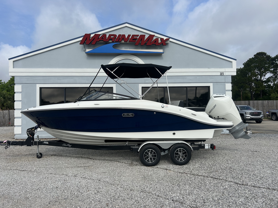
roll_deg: +1.0
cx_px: 139
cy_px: 104
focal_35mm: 26
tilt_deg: +2.2
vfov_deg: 53.1
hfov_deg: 67.3
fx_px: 209
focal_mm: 5.7
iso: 50
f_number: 1.5
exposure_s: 1/6993
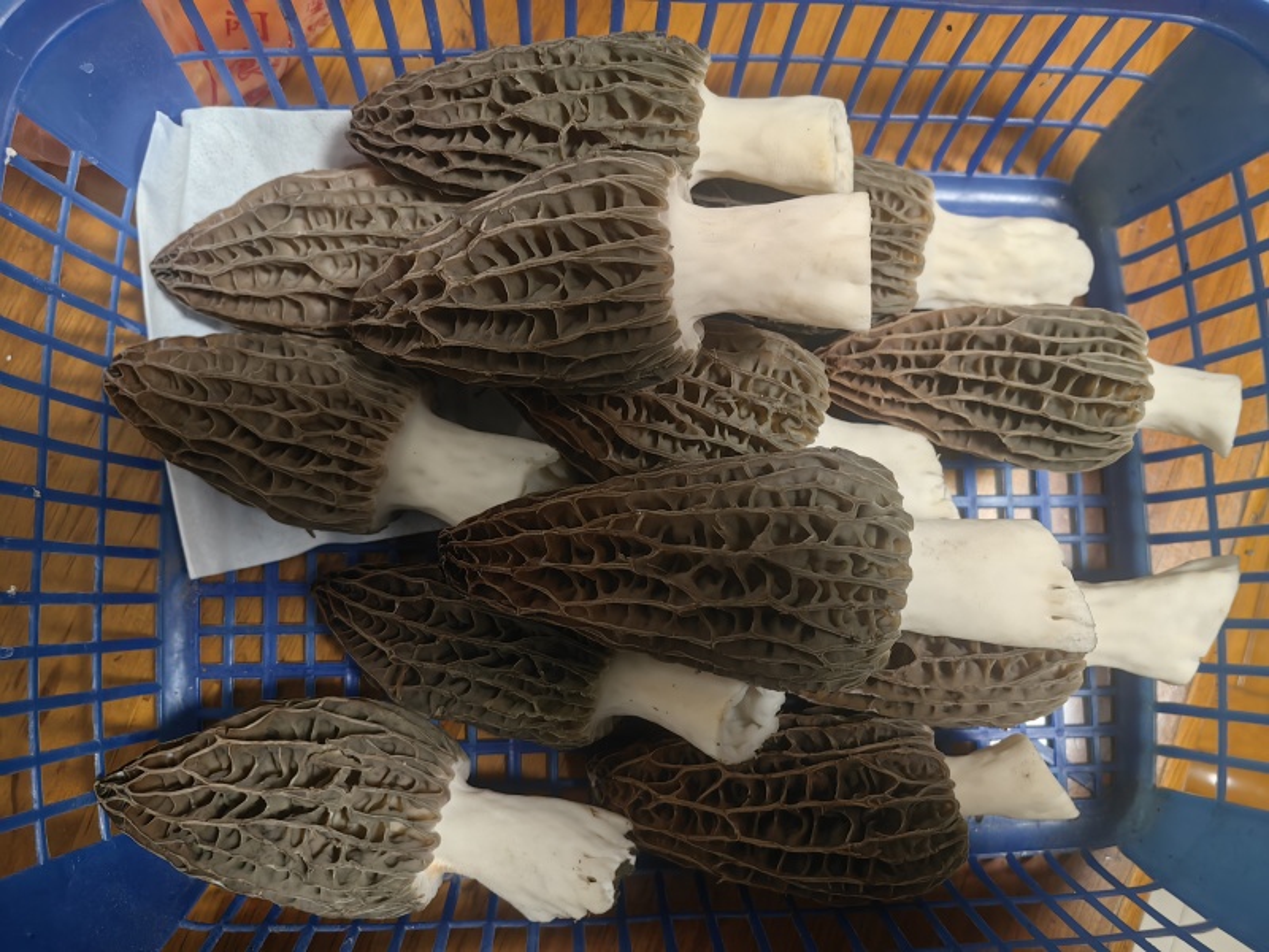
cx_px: 634
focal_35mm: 27
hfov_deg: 65.3
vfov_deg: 51.4
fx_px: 990
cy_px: 476
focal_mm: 5.75
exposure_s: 1/21.7
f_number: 2
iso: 250
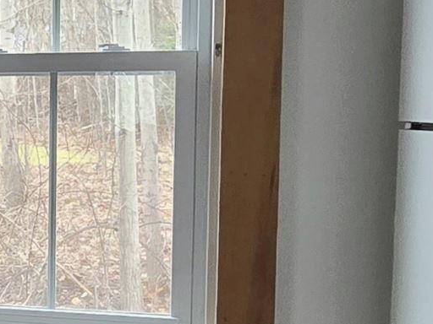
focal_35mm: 78
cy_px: 148
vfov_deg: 18.9
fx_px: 976
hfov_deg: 20.9
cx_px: -232
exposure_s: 1/60.2
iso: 160
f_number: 2.2
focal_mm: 2.2
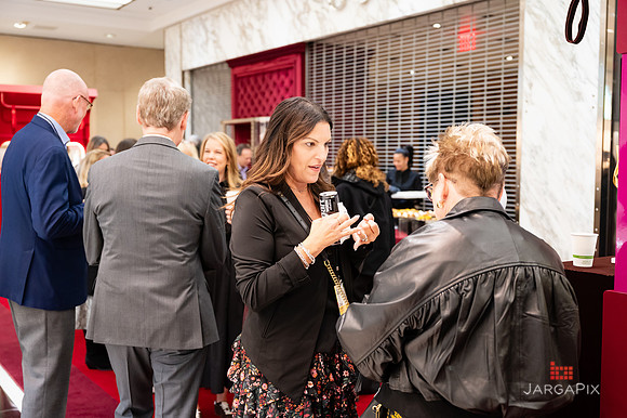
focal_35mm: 39
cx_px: 314
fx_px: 687
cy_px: 209
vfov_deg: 33.8
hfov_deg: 49.1
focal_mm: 38
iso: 2000
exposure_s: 1/160
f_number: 3.2
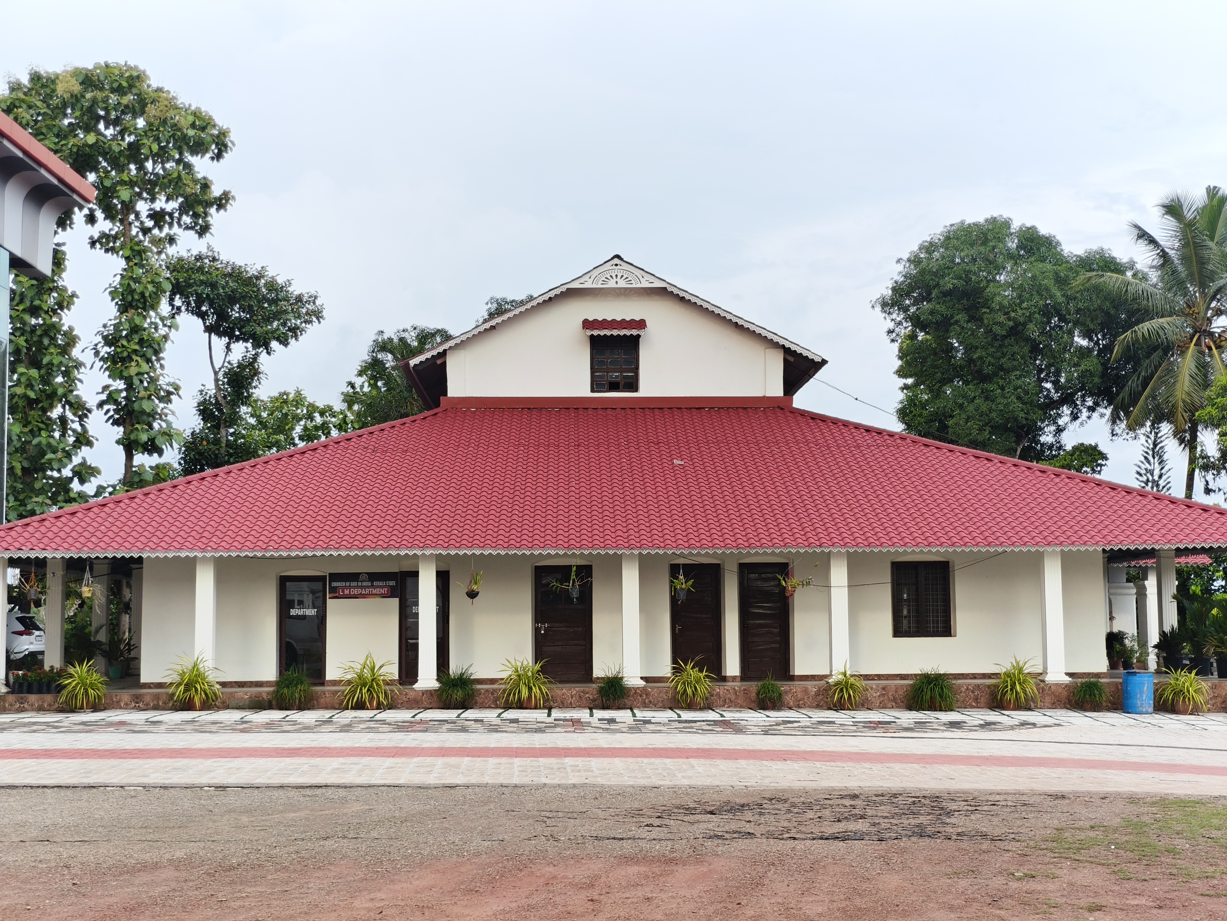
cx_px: 614
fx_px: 1772
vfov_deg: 29.1
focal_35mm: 50
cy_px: 460
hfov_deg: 38.2
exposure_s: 1/597
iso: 100
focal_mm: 7.1
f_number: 1.85
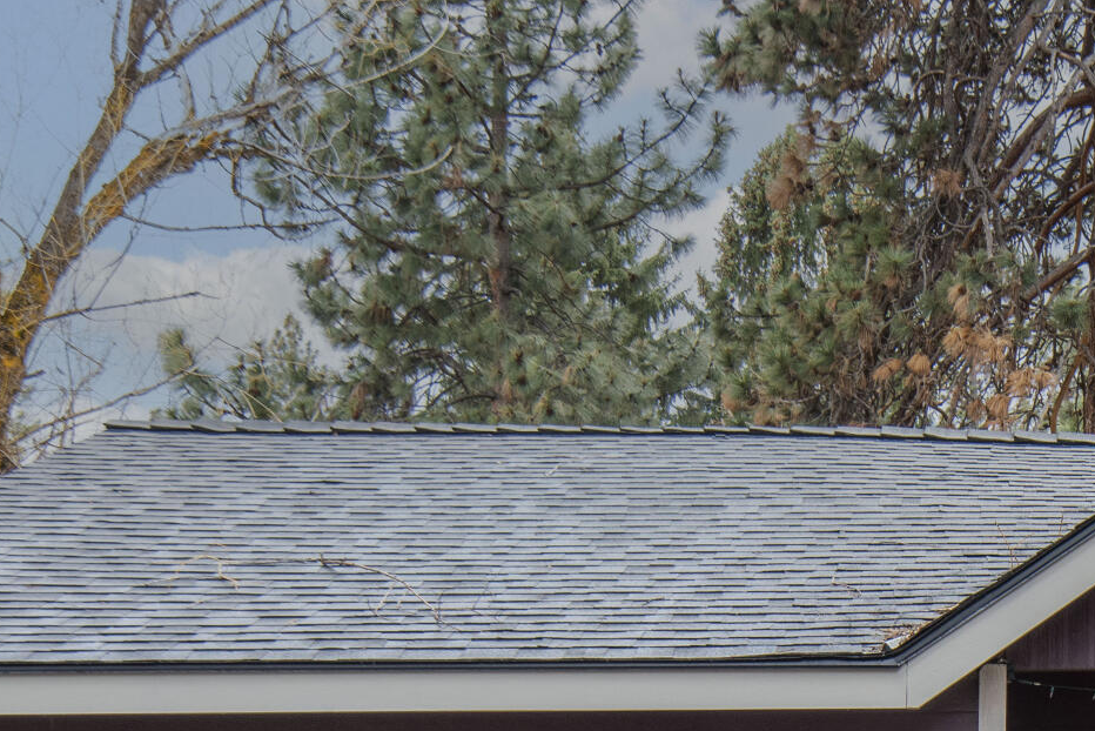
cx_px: 965
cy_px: 874
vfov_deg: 13.0
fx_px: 3134
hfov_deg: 19.5
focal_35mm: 103
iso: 200
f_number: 11
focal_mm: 32
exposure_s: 1/50
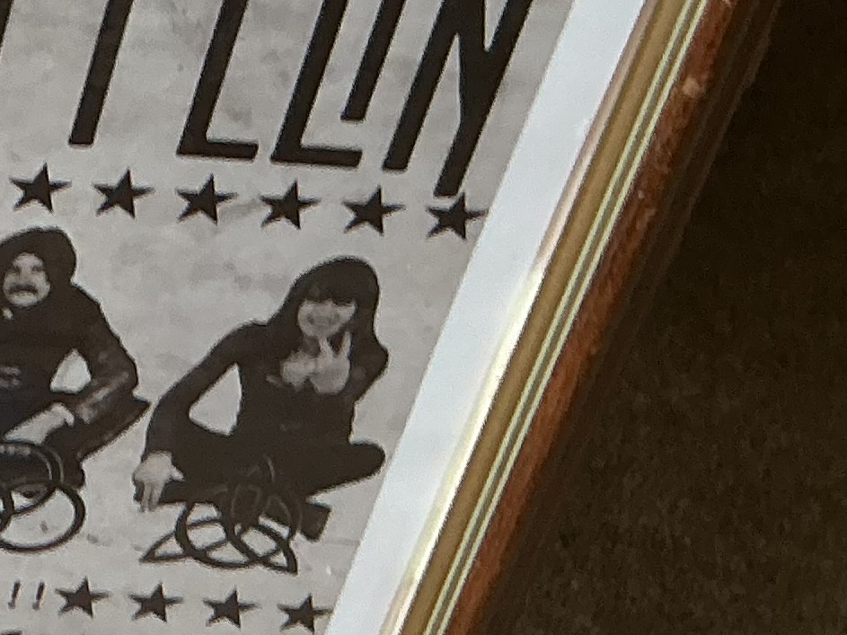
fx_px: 3034
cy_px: 375
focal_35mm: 124
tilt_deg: -65.0
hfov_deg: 14.0
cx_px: -719
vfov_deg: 11.9
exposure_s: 1/50
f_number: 1.8
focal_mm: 3
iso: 40
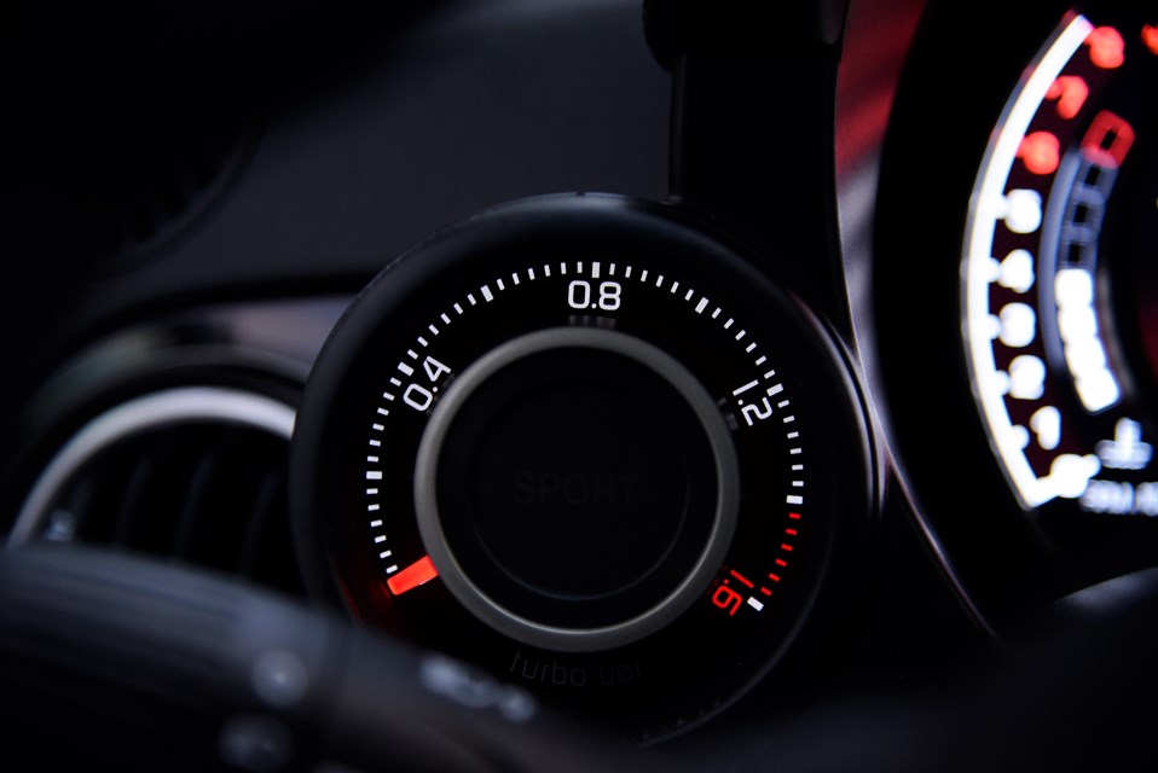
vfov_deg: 16.1
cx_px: 579
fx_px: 2736
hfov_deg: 23.9
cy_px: 386
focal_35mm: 85
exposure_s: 1/25
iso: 1000
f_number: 4
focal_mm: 85
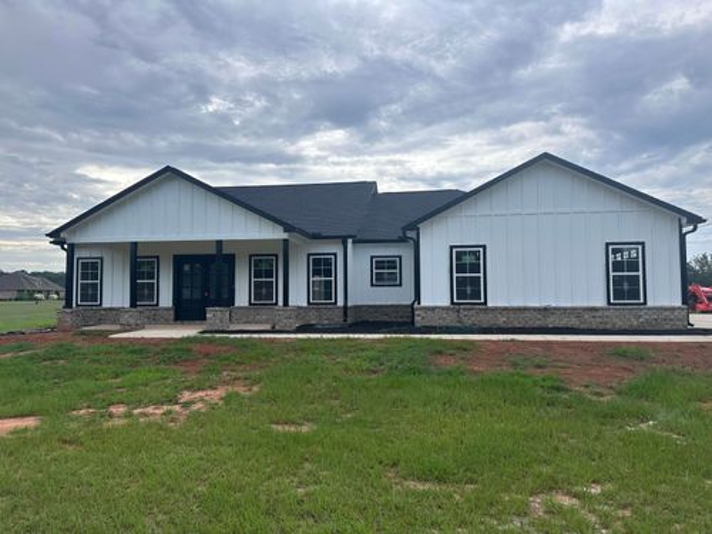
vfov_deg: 56.8
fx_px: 494
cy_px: 267
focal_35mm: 24
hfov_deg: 71.6
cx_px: 356
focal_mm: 6.86
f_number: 1.78
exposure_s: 1/3861
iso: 80
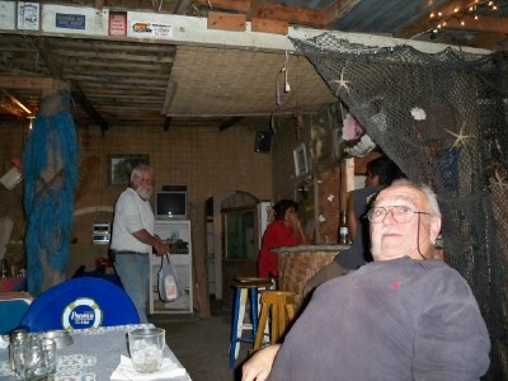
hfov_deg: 52.6
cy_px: 190
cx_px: 254
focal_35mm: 35
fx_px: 514
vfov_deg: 40.7
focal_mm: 6.3
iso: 400
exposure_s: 1/60
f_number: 3.1
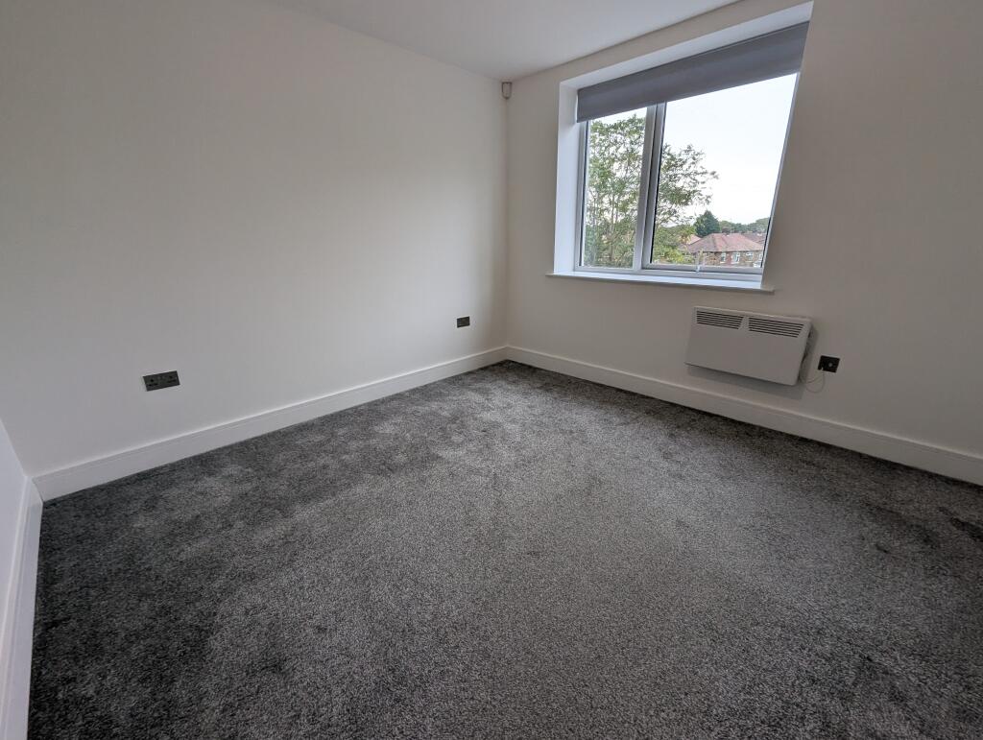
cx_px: 492
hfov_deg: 106.1
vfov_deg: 90.1
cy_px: 370
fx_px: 370
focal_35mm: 13
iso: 47
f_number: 2.2
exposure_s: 1/98
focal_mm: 1.95
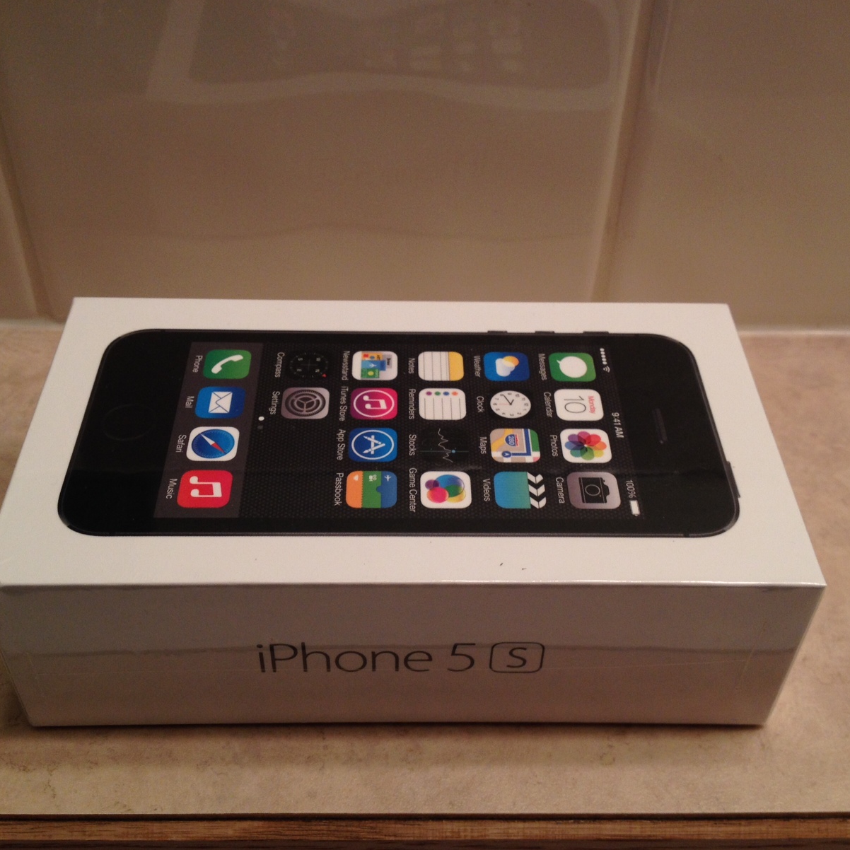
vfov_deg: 40.0
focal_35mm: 42
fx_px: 1167
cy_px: 427
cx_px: 429
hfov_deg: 40.0
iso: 64
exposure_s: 1/60
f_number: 2.4
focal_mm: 4.28
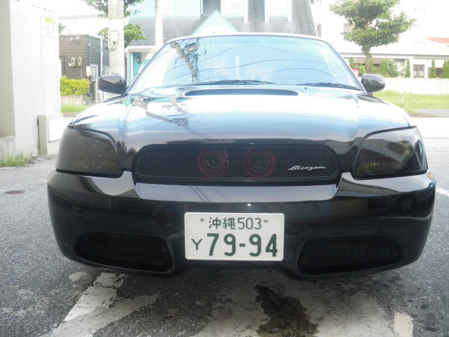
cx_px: 224
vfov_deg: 39.7
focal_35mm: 36
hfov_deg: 51.4
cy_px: 168
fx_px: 467
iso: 400
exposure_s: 1/50
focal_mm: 6.3
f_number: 3.5
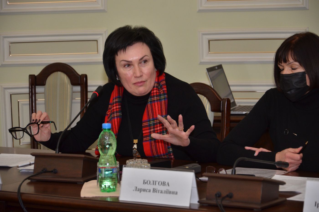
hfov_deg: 14.9
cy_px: 106
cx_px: 160
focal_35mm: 138
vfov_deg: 9.9
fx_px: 1220
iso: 800
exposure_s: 1/250
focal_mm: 92
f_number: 5.6
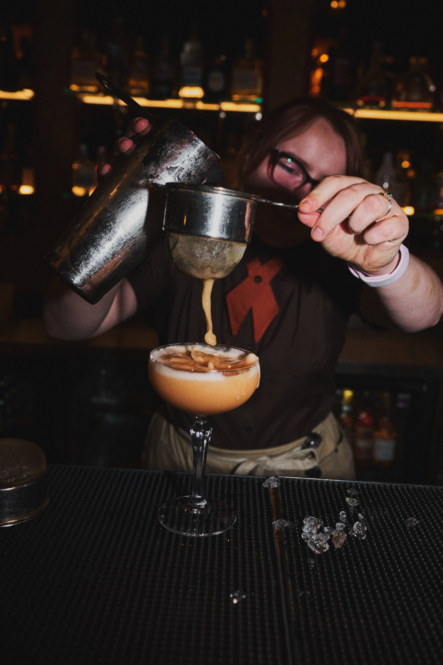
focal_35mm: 34
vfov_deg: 55.8
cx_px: 222
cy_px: 332
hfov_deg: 38.9
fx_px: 628
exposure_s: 1/160
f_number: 5
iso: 250
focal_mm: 34
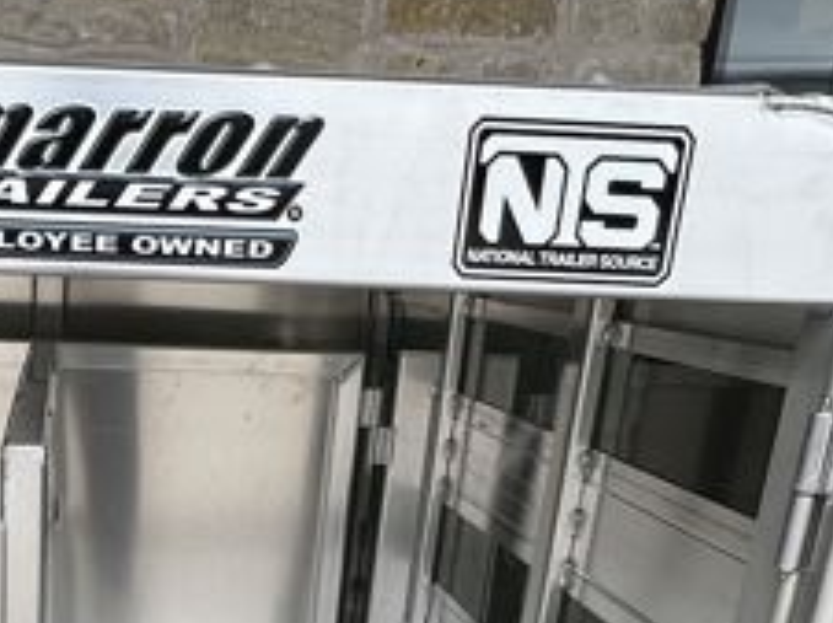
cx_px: 92
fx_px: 1418
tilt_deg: -27.2
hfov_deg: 31.3
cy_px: 1006
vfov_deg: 20.2
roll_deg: -2.7
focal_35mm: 59
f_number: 1.8
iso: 32
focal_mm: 1.57
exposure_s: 1/218
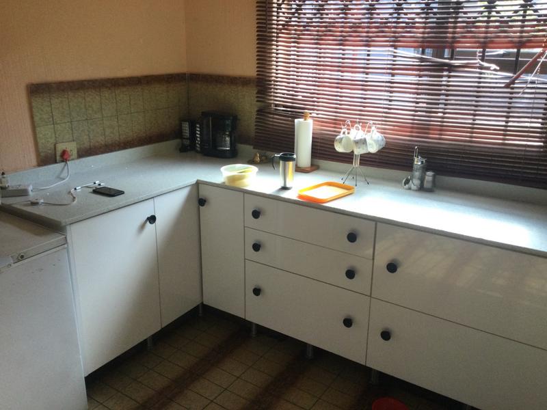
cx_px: 274
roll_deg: -1.5
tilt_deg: -19.6
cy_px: 205
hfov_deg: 58.4
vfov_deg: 45.4
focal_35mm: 31
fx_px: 490
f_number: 2.4
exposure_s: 1/33
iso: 32
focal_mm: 3.3
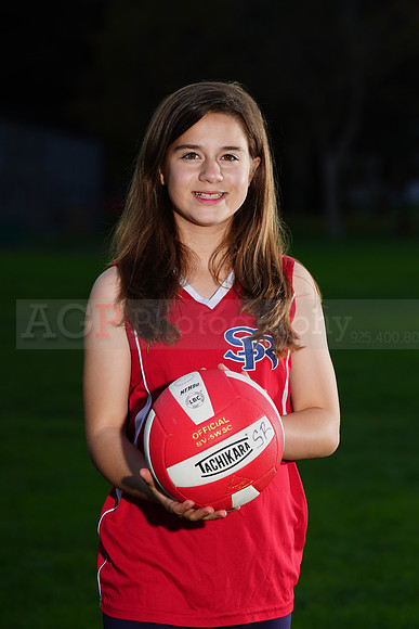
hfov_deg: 6.2
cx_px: 210
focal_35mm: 221
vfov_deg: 9.3
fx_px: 3856
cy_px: 314
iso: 200
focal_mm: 221
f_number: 9
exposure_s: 1/250
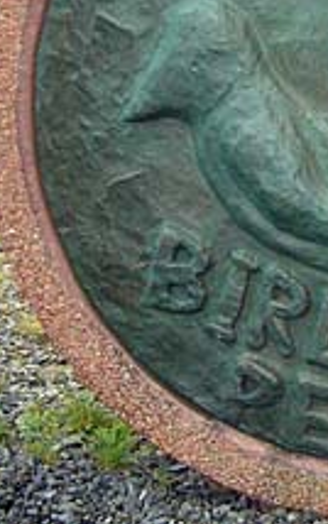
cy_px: 113
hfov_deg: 15.8
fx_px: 1114
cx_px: 436
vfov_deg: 26.0
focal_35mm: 78
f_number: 2.6
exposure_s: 1/80
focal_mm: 5.8
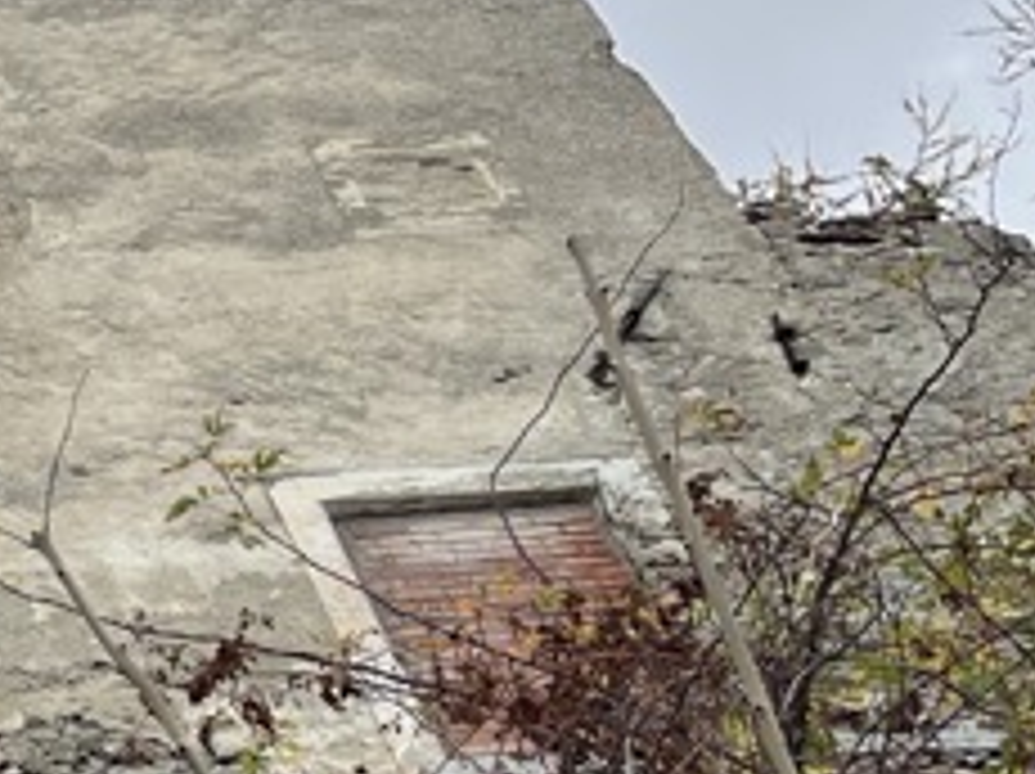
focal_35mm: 116
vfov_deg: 12.7
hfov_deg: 14.2
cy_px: 441
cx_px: -1040
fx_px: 3465
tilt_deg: +50.9
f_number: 1.6
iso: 50
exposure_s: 1/693
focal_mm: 5.1
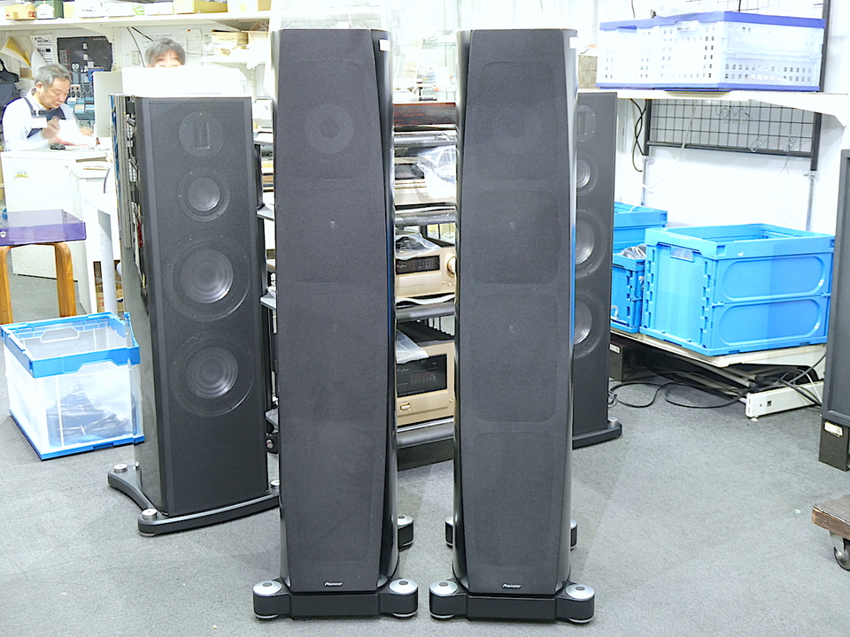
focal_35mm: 40
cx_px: 425
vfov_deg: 36.0
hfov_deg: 46.8
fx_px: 982
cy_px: 318
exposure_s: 1/2.5
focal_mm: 7.2
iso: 200
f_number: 3.8
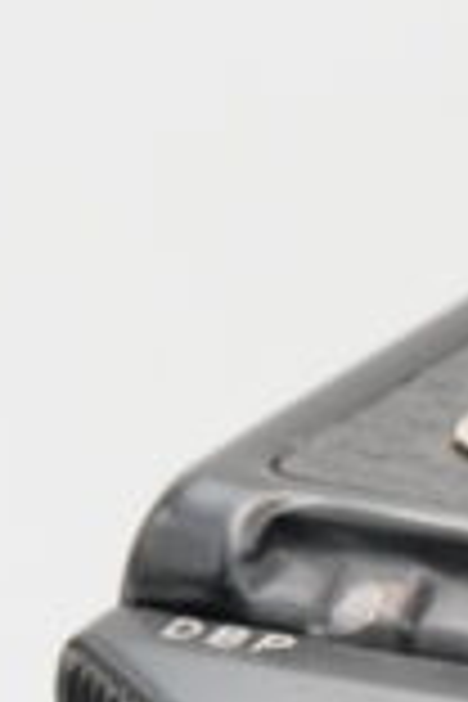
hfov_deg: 3.3
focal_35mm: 407
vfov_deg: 4.9
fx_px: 7936
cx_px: 1114
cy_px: 1750
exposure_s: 1/125
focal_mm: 62
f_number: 11
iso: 3200
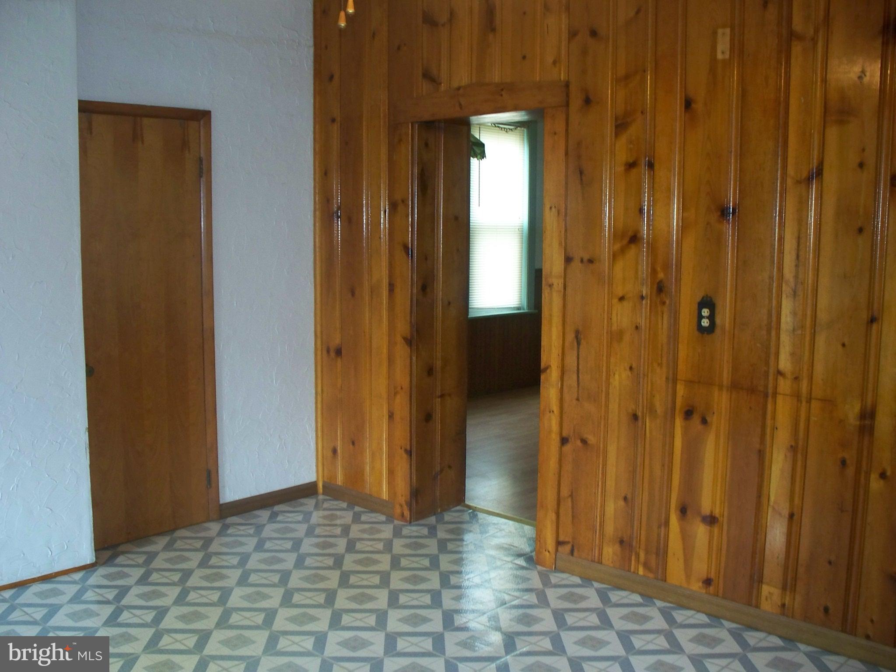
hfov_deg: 51.4
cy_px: 336
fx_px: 932
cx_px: 448
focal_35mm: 36
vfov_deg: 39.7
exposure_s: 1/50
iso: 200
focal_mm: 7.54
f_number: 2.8
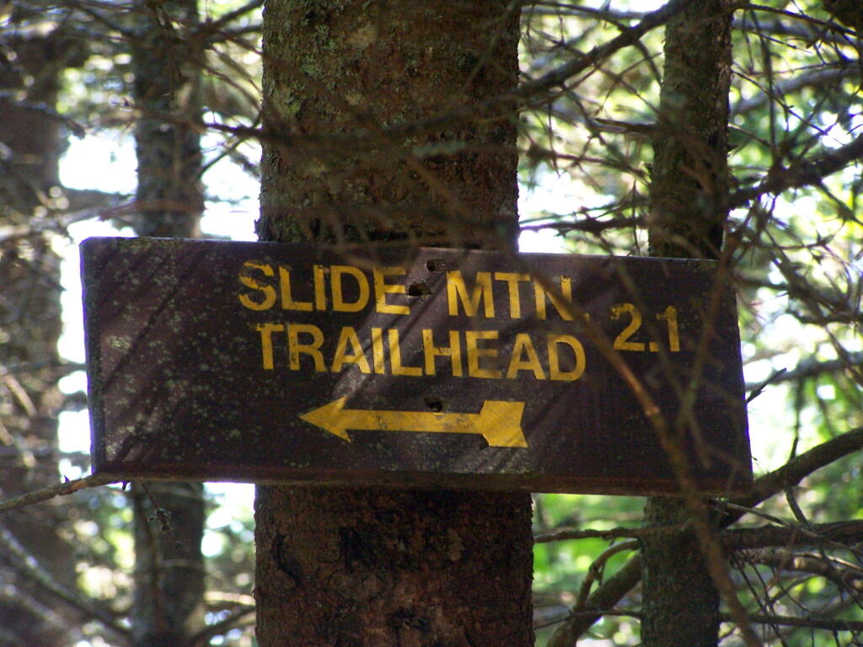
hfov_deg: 8.3
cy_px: 324
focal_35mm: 238
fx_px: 5933
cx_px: 432
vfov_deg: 6.2
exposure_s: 1/100
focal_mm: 39.5
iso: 400
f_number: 3.3
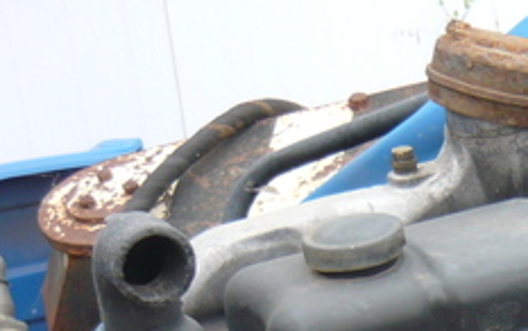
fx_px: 1728
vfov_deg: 10.1
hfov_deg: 16.3
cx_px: 718
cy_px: 671
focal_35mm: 120
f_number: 2.8
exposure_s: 1/160
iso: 100
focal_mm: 5.5
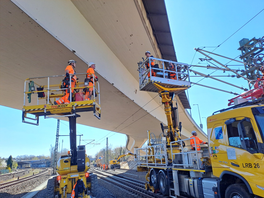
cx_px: 132
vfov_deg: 54.9
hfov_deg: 69.4
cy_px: 99
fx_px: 191
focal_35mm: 25
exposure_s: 1/591
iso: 32
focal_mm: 4.65
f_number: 1.8
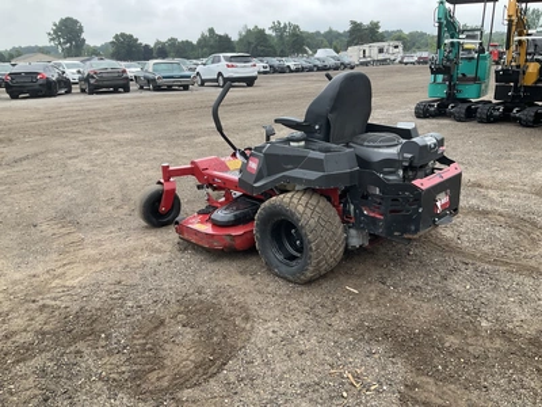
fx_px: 454
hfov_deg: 61.7
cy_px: 204
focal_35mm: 29
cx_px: 271
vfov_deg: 48.2
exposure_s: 1/153
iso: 25
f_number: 1.8
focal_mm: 3
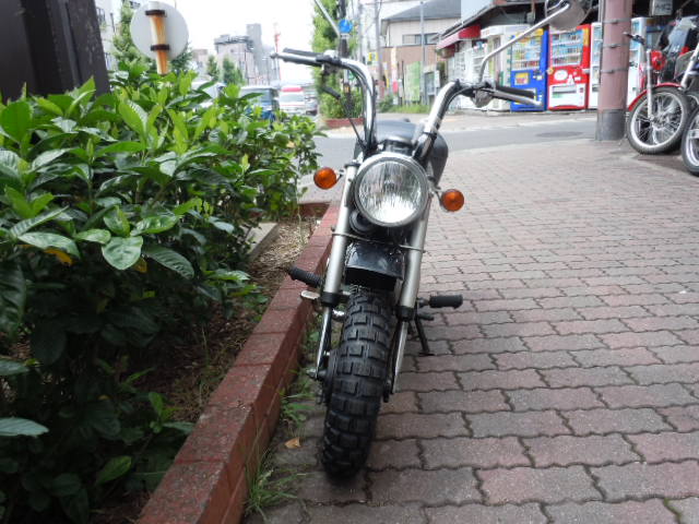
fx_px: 565
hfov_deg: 63.4
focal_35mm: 28
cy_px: 262
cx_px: 350
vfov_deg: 49.7
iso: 100
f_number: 3.7
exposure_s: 1/200
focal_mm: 5
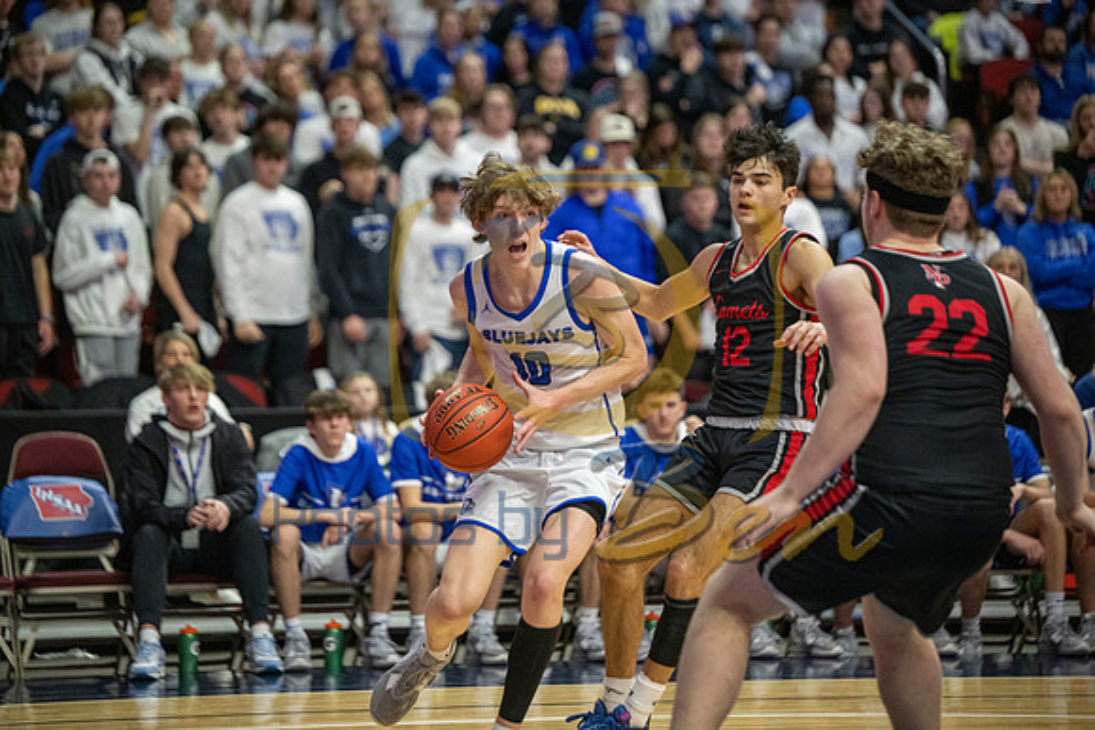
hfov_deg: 14.2
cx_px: 548
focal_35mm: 145
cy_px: 365
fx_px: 4411
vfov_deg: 9.5
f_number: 2.8
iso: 2500
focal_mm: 145
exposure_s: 1/1250
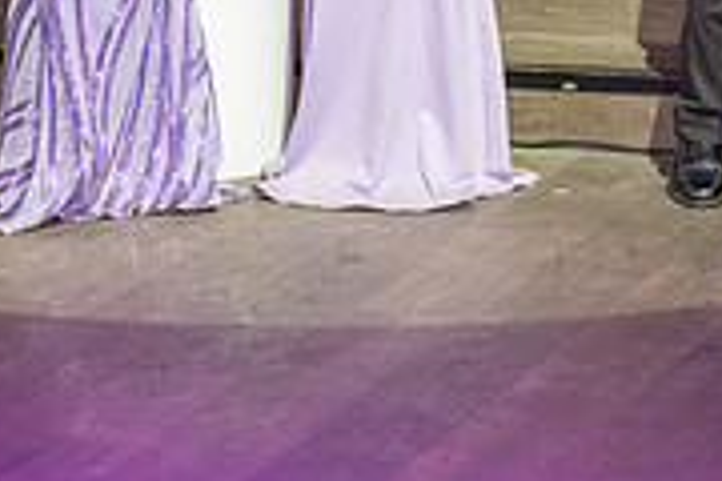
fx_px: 4512
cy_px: -271
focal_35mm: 225
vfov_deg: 6.0
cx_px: 1035
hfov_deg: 9.0
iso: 1000
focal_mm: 70
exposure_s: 1/125
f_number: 4
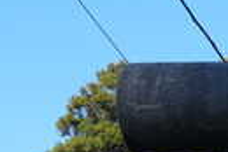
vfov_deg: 4.9
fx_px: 1648
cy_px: 519
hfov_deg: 7.1
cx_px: 689
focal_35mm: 260
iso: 100
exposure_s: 1/160
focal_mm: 22
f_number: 8
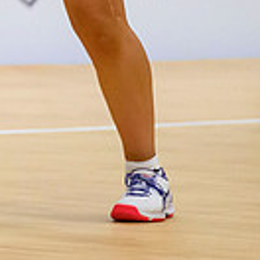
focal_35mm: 1203
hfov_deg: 1.5
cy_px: -249
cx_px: -319
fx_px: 10223
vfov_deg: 1.5
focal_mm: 200
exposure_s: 1/1000
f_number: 2.8
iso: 5000
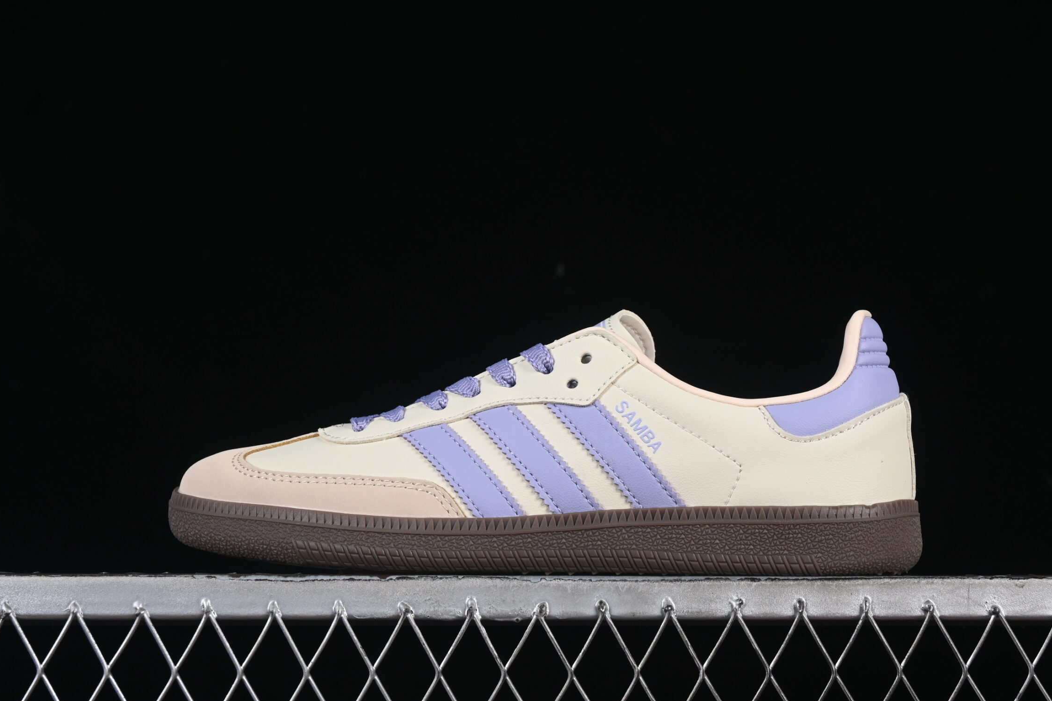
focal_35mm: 85
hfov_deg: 23.9
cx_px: 560
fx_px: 2484
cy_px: 330
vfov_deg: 16.1
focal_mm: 50
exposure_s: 1/80
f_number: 8
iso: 160
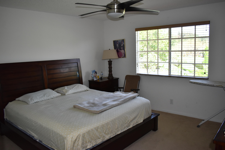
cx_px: 112
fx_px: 187
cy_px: 75
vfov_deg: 43.6
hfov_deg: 61.9
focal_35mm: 30
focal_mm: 20
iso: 800
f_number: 4.5
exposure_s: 1/200
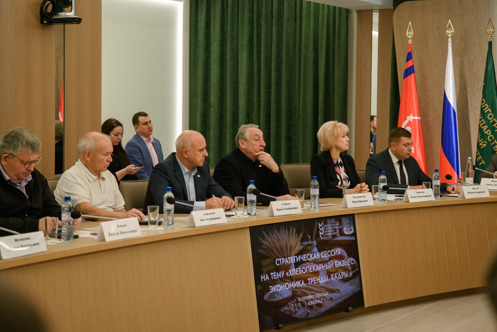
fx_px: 1064
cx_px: 267
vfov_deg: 17.7
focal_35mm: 77
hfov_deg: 26.3
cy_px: 140
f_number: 3.5
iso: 1600
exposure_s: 1/400
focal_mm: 66
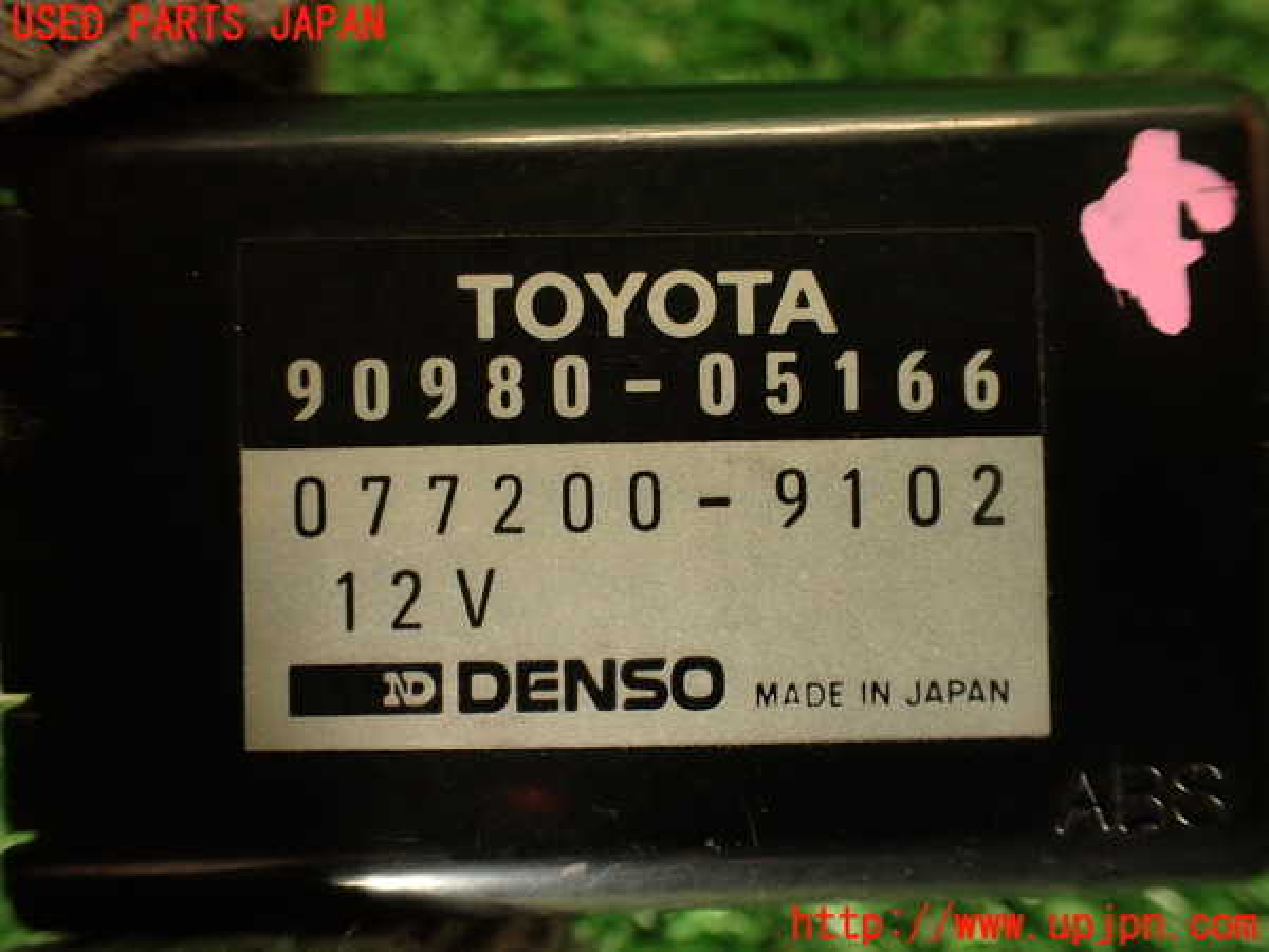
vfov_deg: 44.2
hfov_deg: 56.8
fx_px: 1173
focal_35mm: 32
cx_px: 634
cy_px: 476
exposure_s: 1/50
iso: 200
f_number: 2.4
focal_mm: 5.79
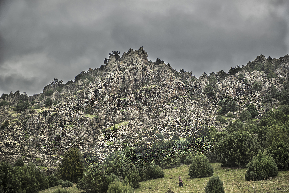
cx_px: 144
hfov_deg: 28.8
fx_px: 562
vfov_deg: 19.5
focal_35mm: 70
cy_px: 96
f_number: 3.5
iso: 640
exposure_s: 1/500
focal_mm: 70
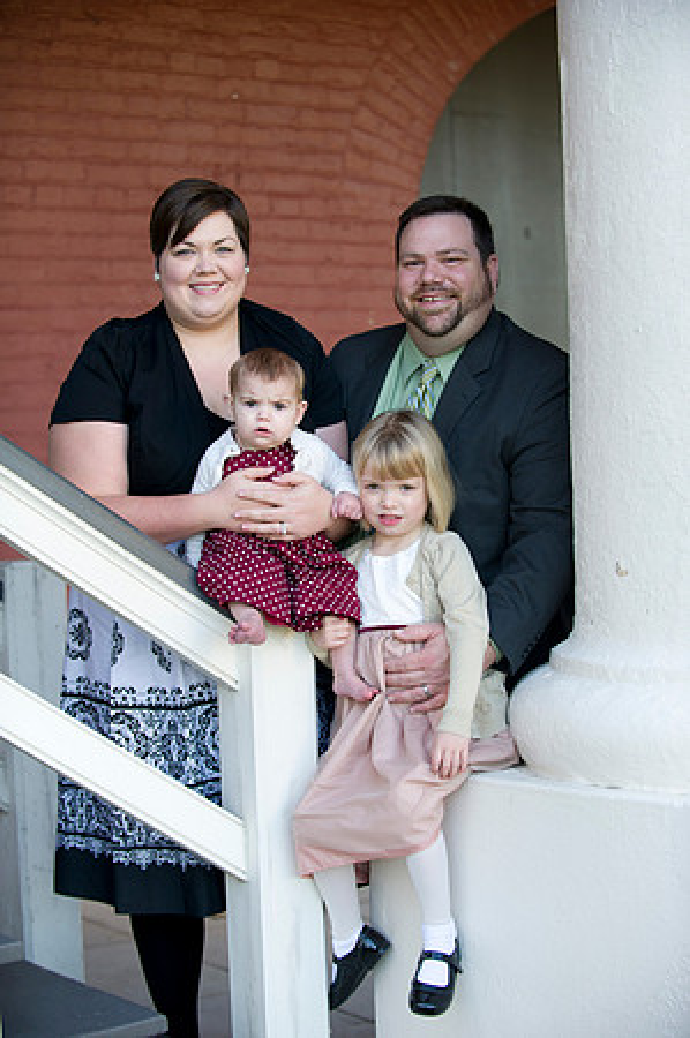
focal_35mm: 70
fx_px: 2017
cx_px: 345
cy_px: 519
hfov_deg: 19.4
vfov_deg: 28.9
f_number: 3.2
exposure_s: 1/250
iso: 250
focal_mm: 70
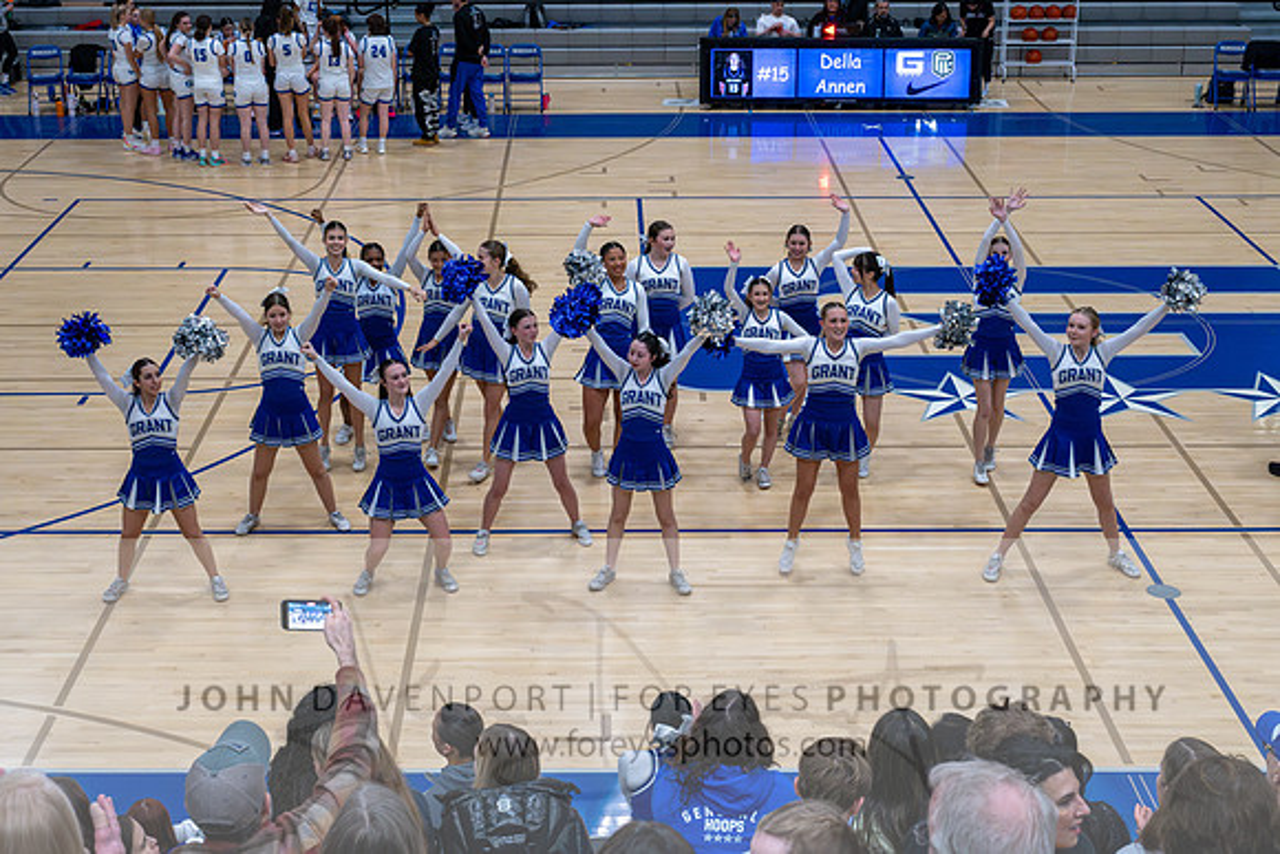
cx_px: 600
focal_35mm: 55
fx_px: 1959
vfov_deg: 24.6
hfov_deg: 36.2
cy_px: 420
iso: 6400
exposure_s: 1/500
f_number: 6.3
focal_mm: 41
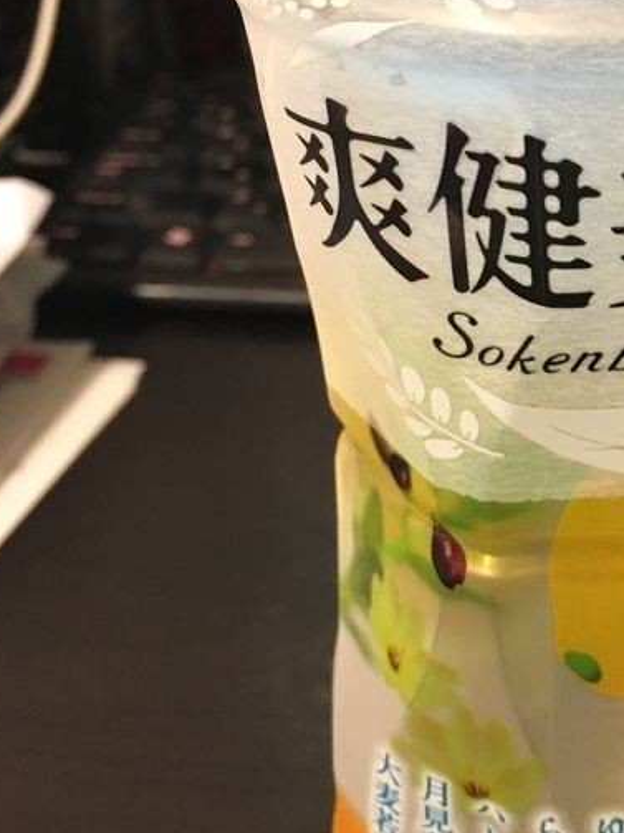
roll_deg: -1.4
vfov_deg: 32.7
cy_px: 414
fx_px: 1419
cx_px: 611
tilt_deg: -31.7
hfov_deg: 23.8
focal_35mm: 59
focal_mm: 4.15
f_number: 2.2
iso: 200
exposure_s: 1/15
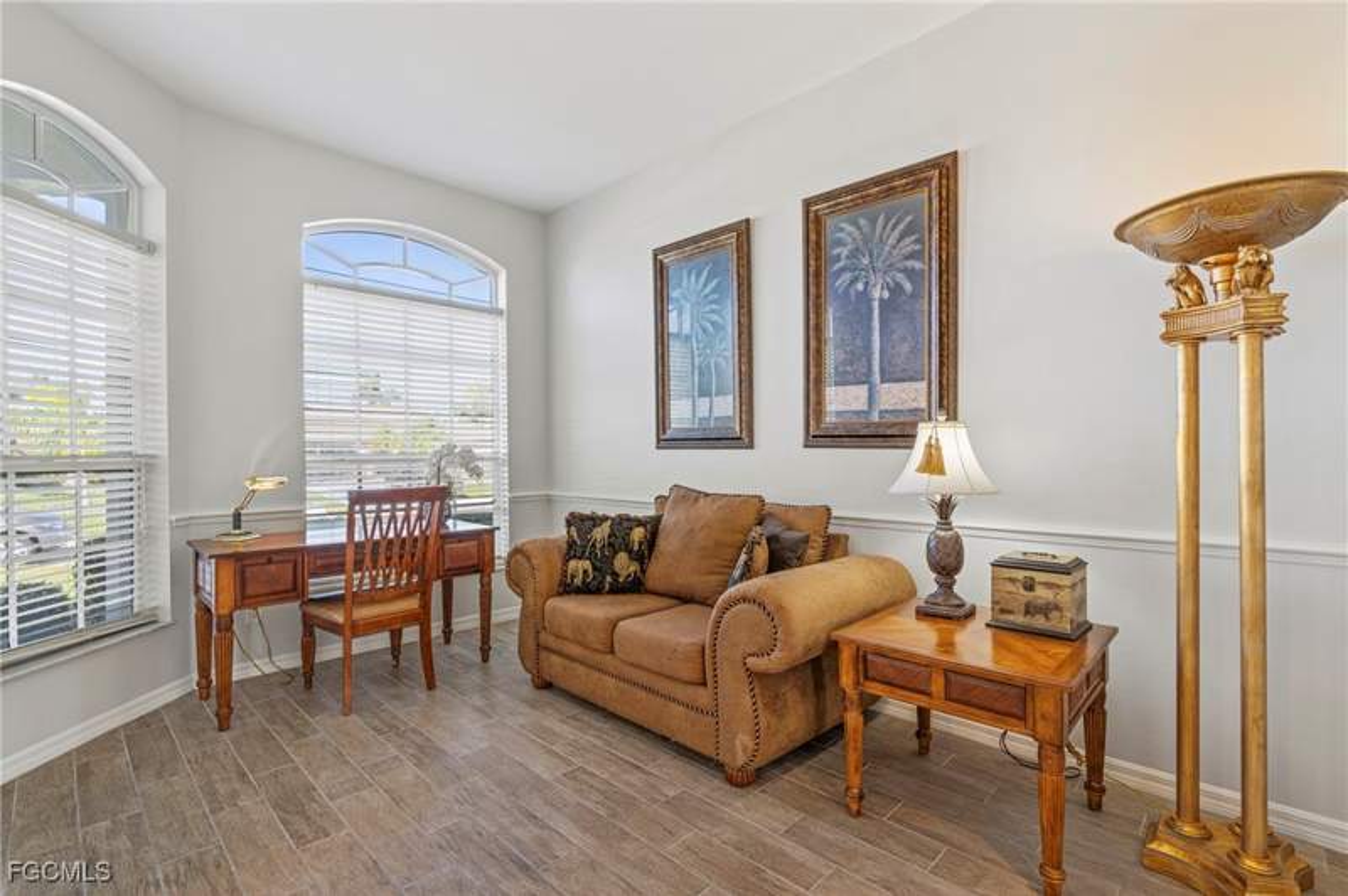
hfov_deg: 96.8
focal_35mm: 16
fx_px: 599
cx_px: 674
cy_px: 448
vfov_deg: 73.6
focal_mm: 16
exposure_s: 1/4
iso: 200
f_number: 9
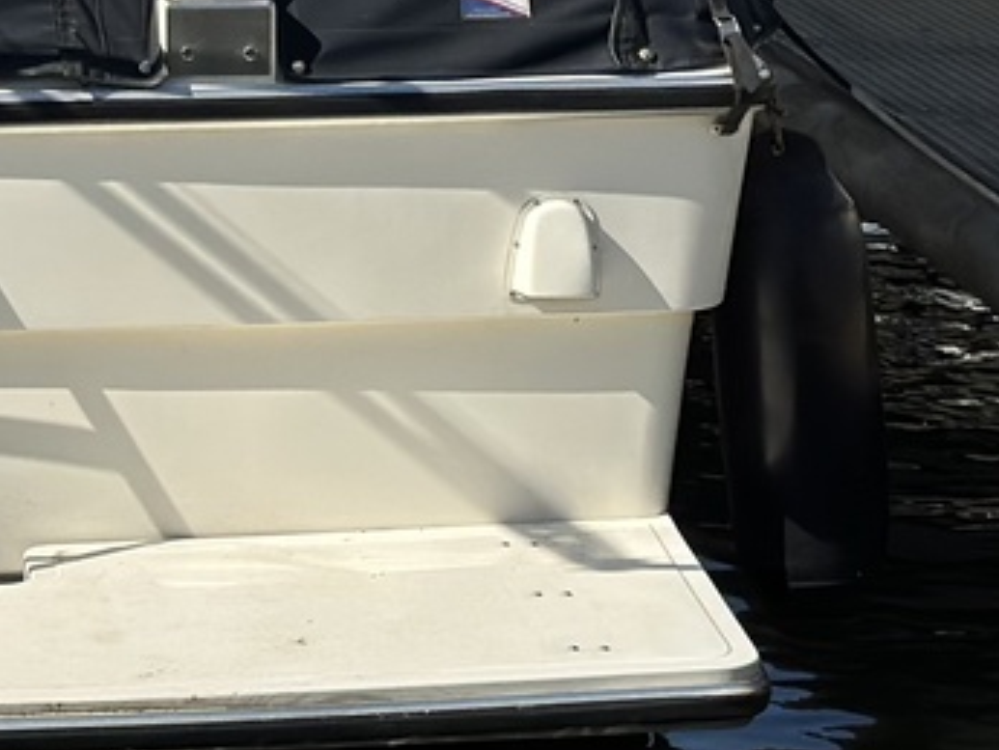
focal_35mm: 167
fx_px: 4821
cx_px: -304
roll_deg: +0.1
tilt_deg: -5.3
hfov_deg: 11.5
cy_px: -197
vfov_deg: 8.8
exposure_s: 1/10870
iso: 100
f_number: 1.78
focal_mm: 6.86
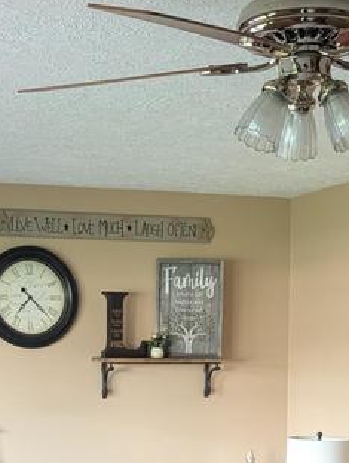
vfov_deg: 22.1
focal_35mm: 83
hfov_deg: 17.8
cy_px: 519
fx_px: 1113
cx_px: 166
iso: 564
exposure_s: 1/23.9
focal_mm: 6.9
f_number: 1.68
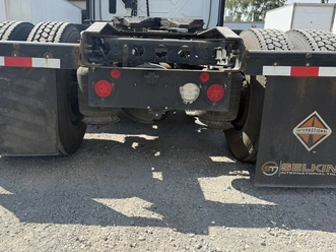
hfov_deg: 61.5
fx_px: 281
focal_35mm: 29
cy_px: 118
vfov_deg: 48.2
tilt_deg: -14.0
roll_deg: -1.9
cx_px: 151
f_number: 1.78
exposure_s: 1/2370
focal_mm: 6.76
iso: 80
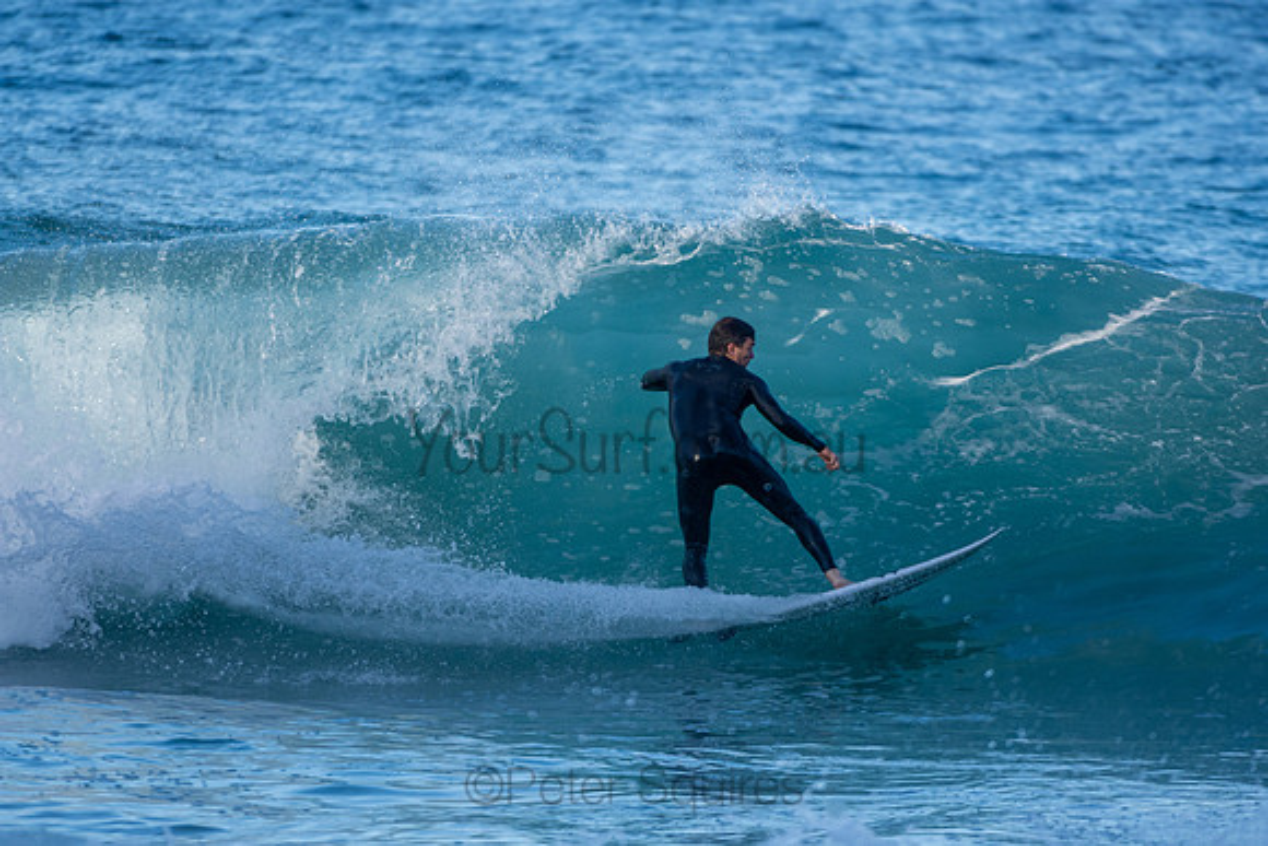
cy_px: 423
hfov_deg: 2.7
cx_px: 634
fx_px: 26422
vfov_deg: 1.8
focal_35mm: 750
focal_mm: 500
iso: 360
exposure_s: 1/1000
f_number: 5.6
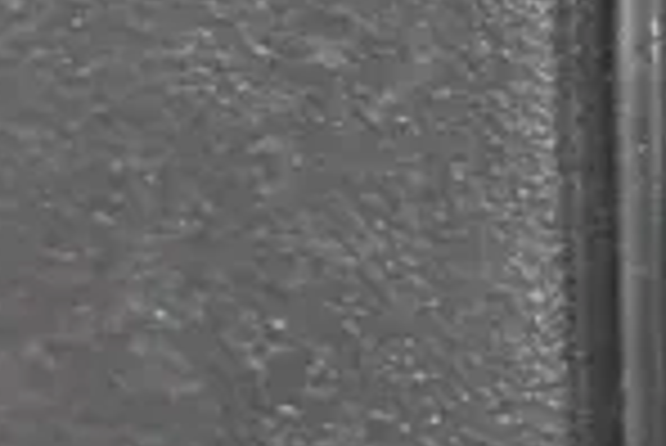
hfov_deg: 5.9
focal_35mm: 340
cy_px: 295
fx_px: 6297
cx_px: 1336
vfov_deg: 4.1
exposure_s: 1/125
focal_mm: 55
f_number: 5.6
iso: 6400
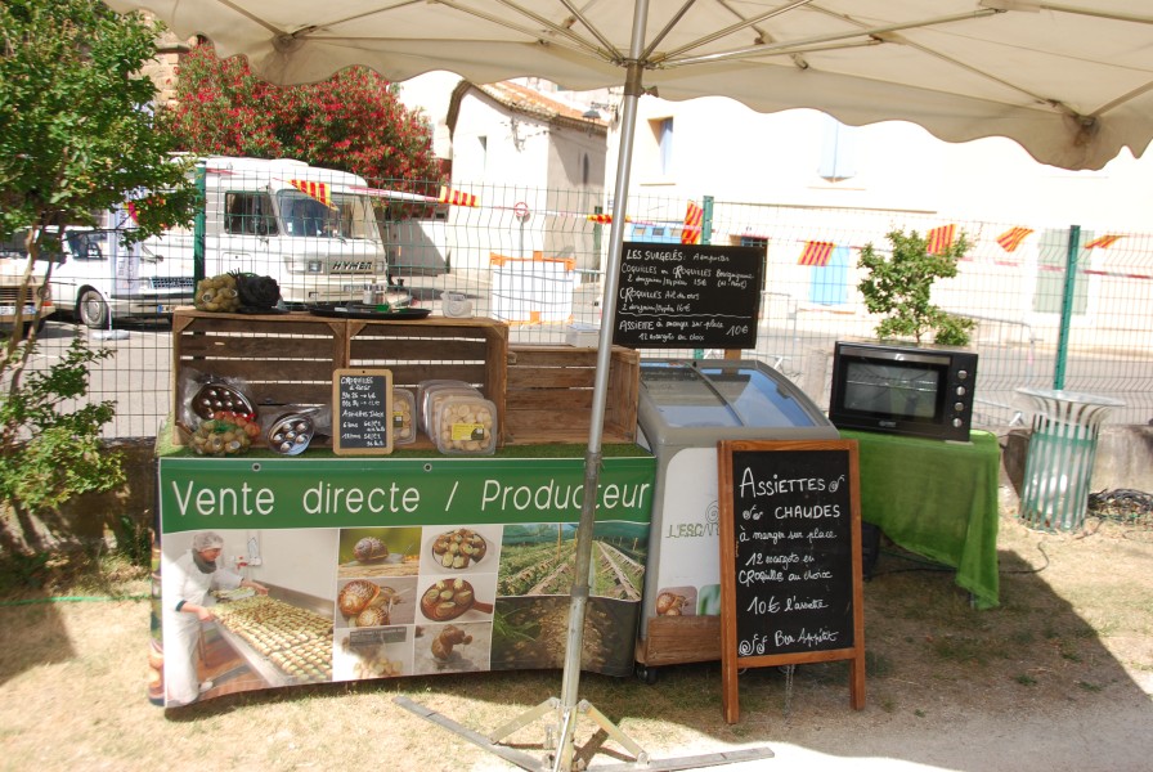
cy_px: 386
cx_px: 576
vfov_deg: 40.1
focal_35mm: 33
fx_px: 1058
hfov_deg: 57.2
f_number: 7.1
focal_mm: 22
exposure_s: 1/200
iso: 100
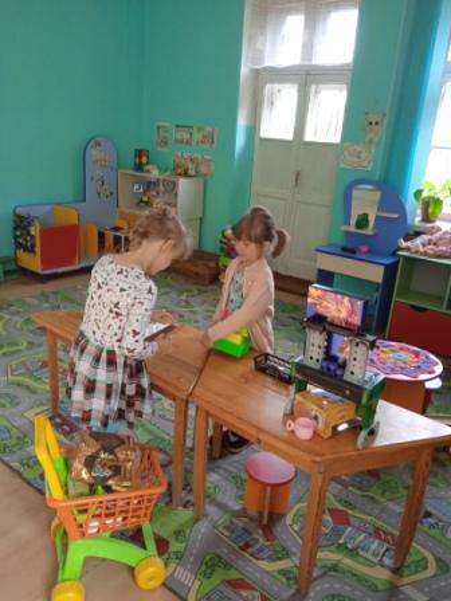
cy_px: 300
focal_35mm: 28
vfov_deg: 63.4
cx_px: 226
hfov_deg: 49.7
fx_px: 486
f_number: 2.2
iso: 364
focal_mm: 3.43
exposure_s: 1/33.3
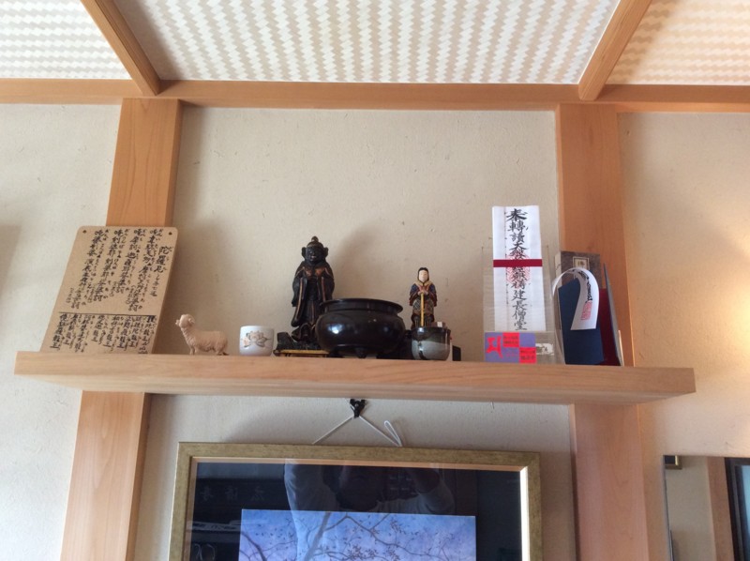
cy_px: 280
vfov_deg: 44.1
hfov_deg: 56.9
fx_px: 692
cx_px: 375
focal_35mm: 32
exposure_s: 1/24
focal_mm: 3.3
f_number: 2.4
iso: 80
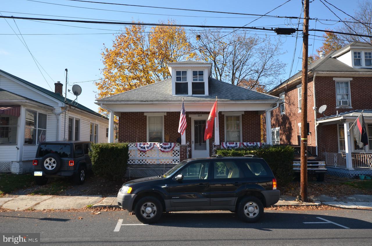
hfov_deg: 62.0
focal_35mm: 30
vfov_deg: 43.4
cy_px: 123
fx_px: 309
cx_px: 186
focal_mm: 20
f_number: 7.1
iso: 100
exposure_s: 1/200
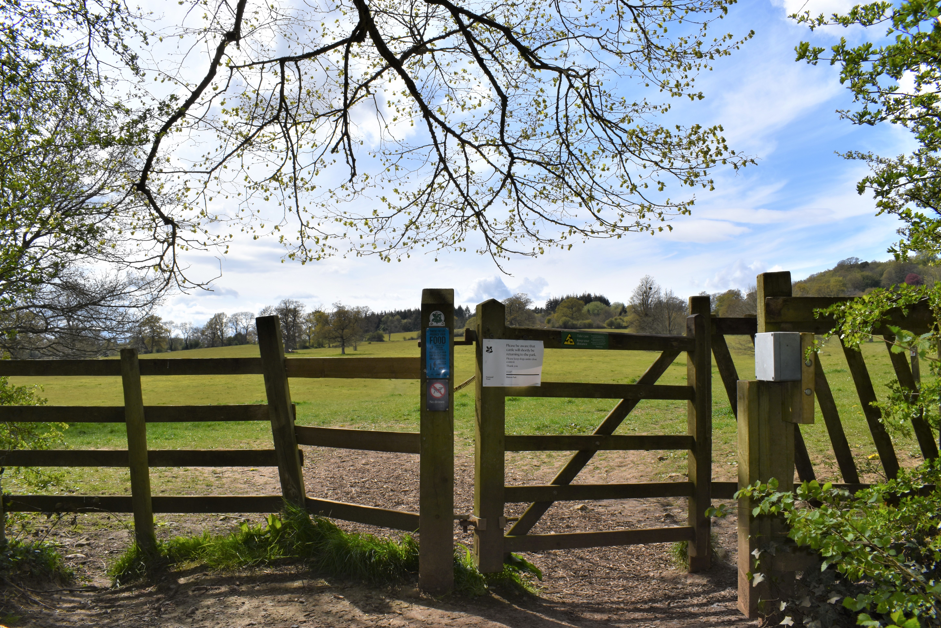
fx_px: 732
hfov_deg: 65.5
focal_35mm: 28
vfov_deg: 46.4
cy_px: 317
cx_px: 464
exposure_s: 1/200
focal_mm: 18
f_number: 13
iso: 100
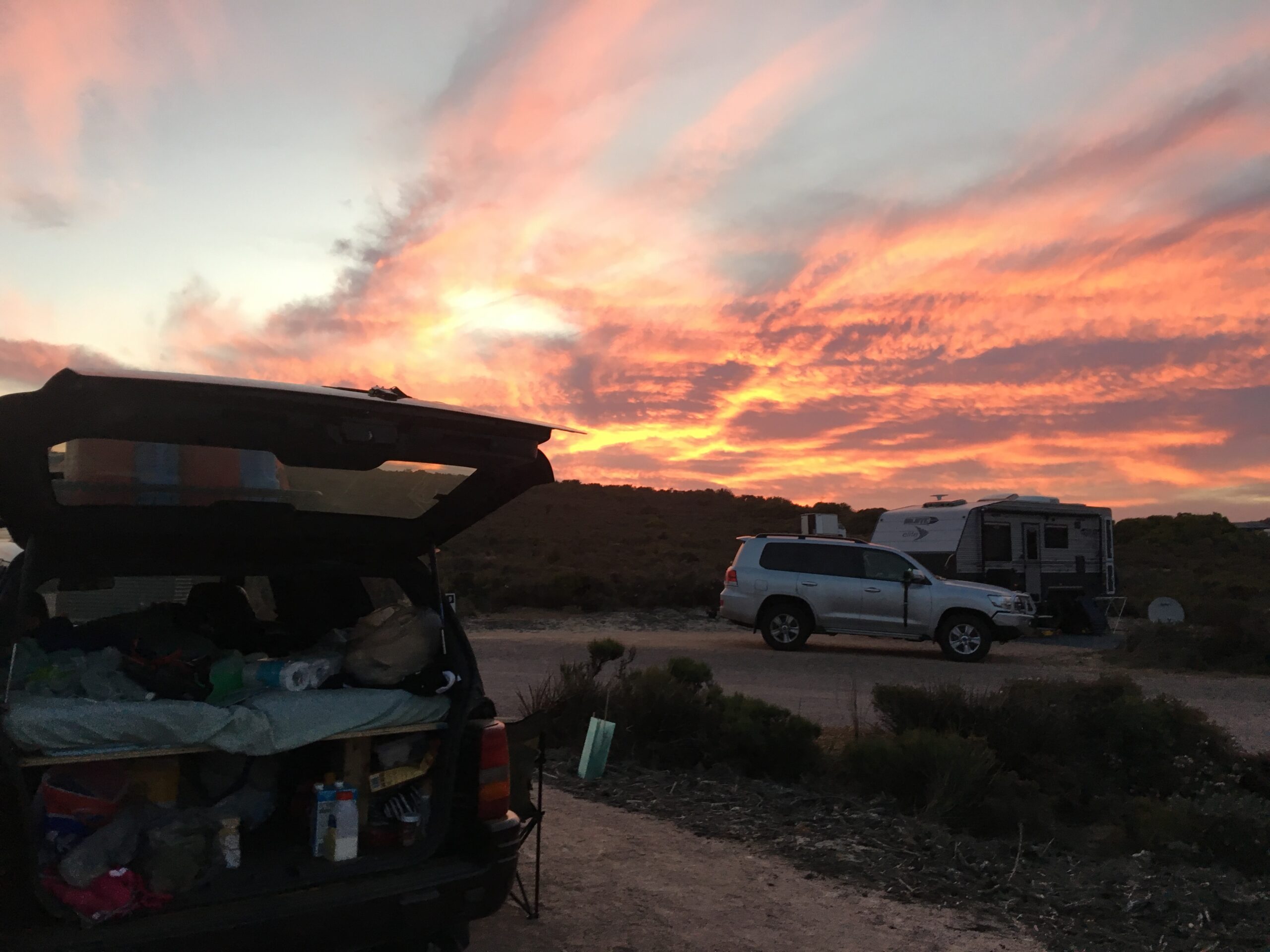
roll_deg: -4.2
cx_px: 635
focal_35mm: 29
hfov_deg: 61.7
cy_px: 476
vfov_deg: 48.2
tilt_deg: +9.0
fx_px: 1064
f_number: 2.2
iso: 50
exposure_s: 1/33
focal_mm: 4.15
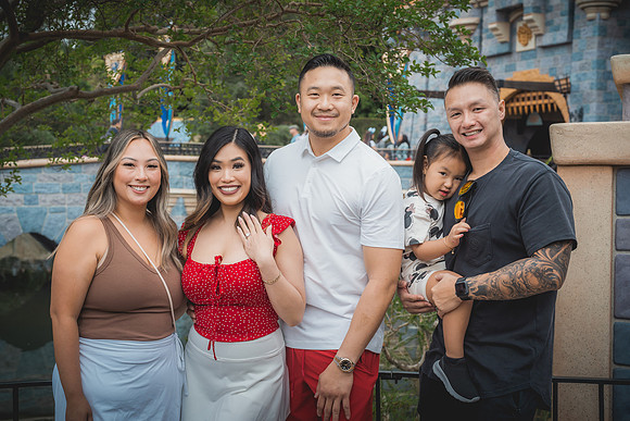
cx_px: 315
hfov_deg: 39.6
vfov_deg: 27.0
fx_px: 875
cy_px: 210
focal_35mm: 50
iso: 250
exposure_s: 1/160
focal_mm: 50
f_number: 4.5
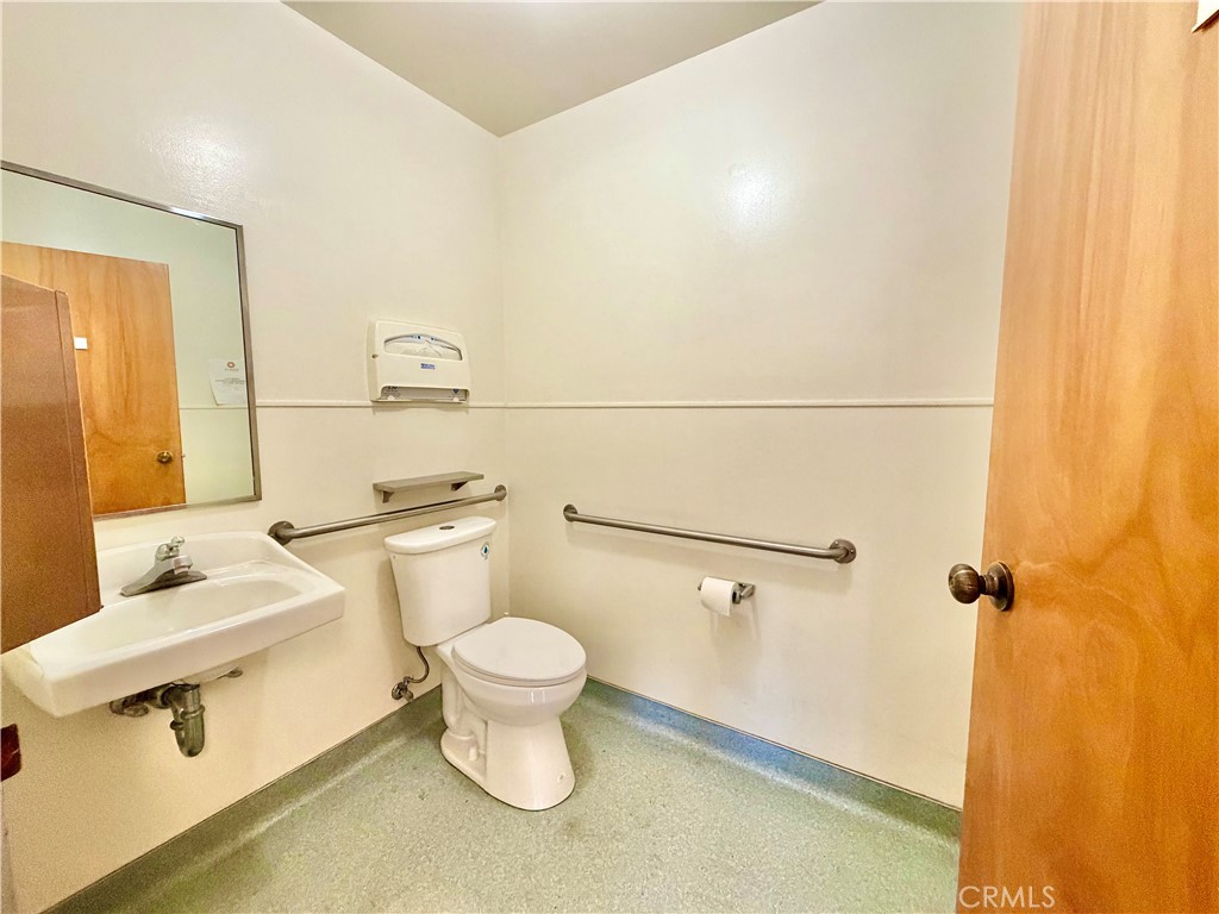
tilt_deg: -6.2
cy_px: 457
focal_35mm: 14
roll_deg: +0.0
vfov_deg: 85.7
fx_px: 493
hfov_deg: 102.1
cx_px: 610
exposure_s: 1/60
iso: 400
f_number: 2.2
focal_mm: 2.22
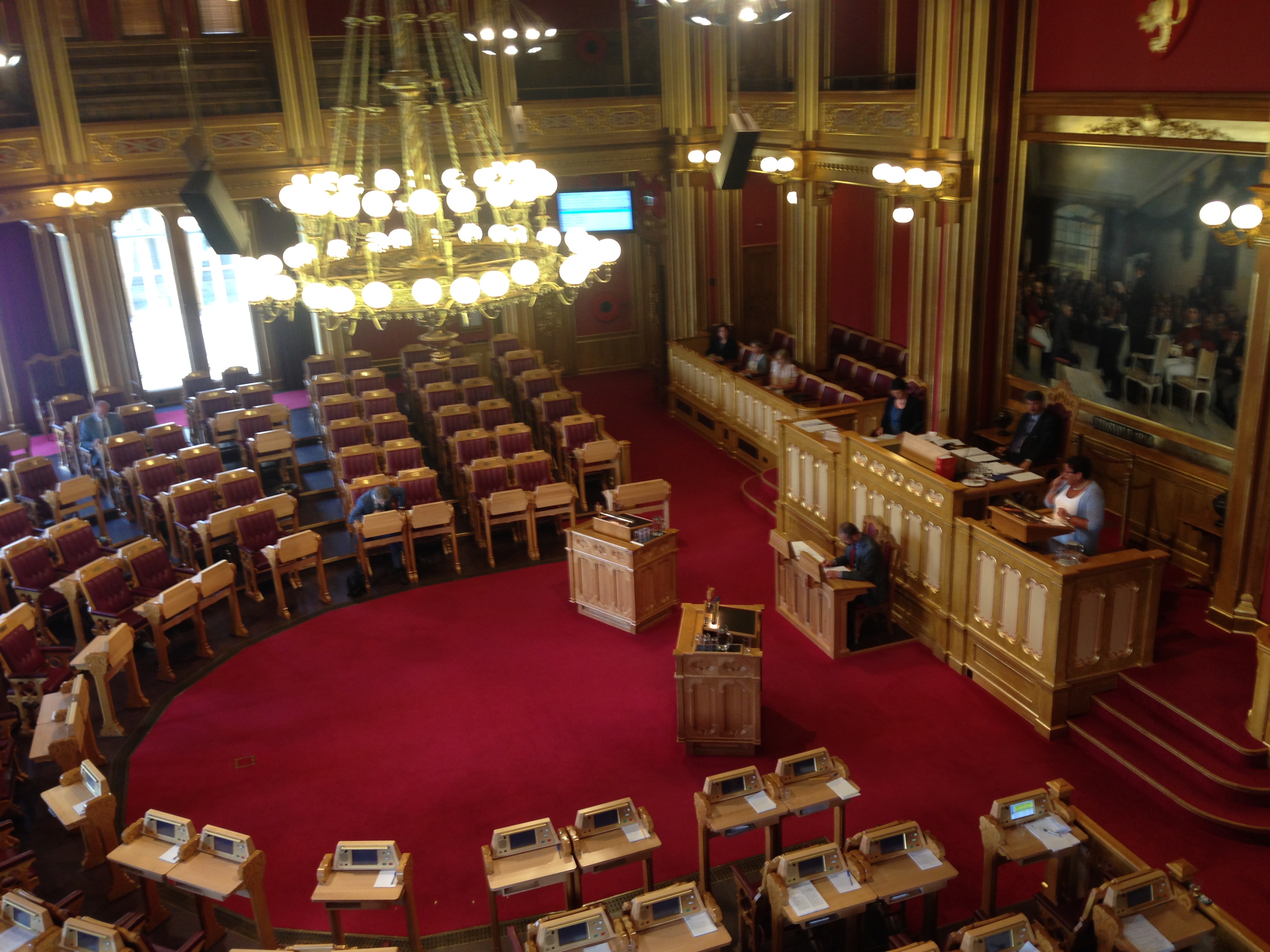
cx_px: 635
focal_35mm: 33
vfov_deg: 42.9
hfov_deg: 55.4
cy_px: 476
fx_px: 1211
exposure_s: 1/20
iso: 64
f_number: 2.4
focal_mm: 4.12
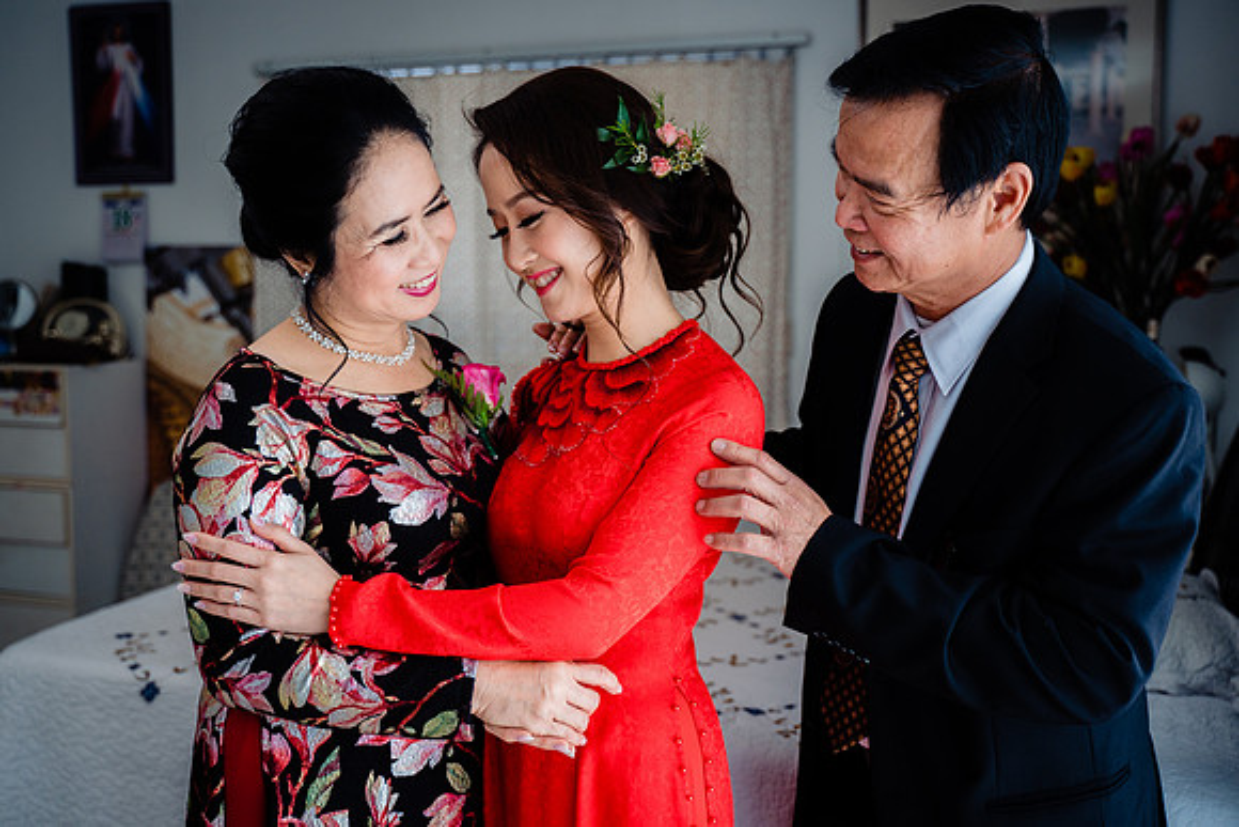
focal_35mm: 37
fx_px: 1274
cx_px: 620
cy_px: 414
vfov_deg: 36.0
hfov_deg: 51.9
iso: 250
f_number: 3.2
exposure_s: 1/320
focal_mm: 37
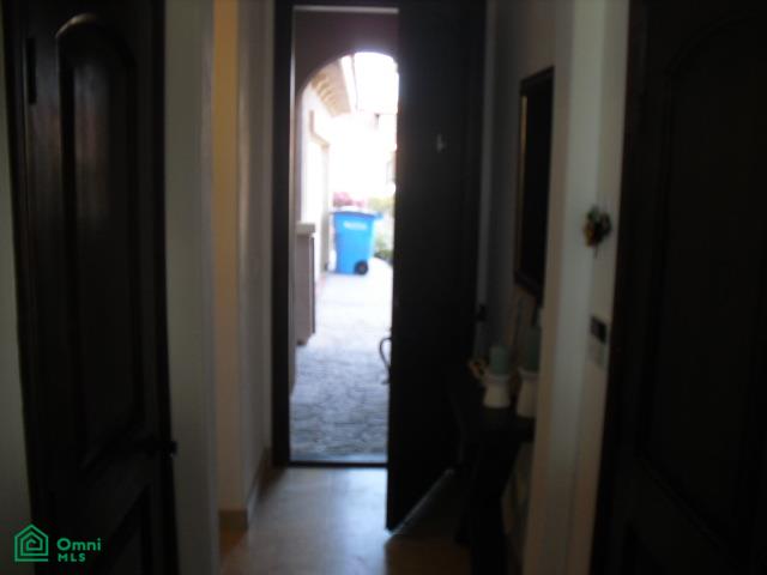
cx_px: 384
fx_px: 798
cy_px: 288
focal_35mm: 36
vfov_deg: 39.7
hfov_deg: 51.4
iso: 200
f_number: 3.1
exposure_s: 1/60
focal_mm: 6.3
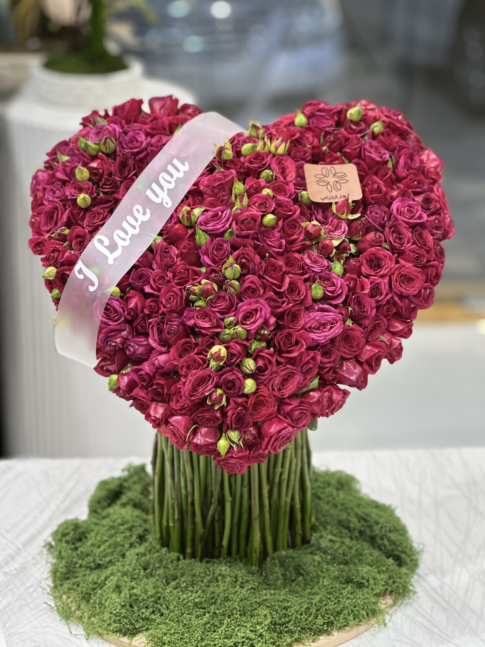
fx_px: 1438
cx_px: 242
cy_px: 324
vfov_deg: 25.3
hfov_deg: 19.1
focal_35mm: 77
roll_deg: -2.0
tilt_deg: -21.0
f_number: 2.8
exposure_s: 1/120
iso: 250
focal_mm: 9
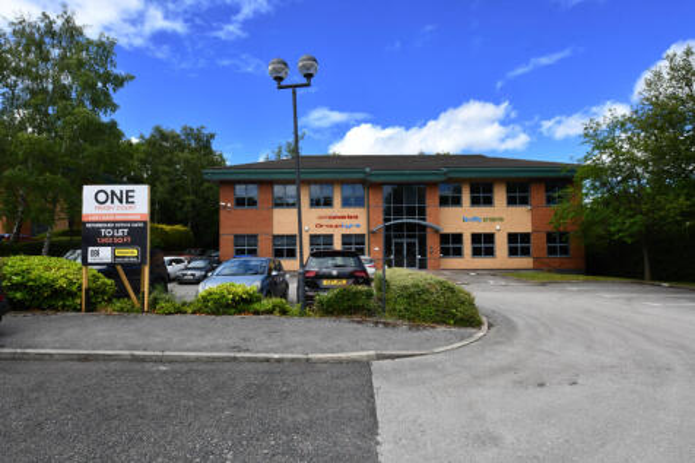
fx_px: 328
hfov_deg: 93.3
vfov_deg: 70.4
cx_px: 348
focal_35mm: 17
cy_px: 232
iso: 800
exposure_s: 1/160
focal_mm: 17
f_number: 22
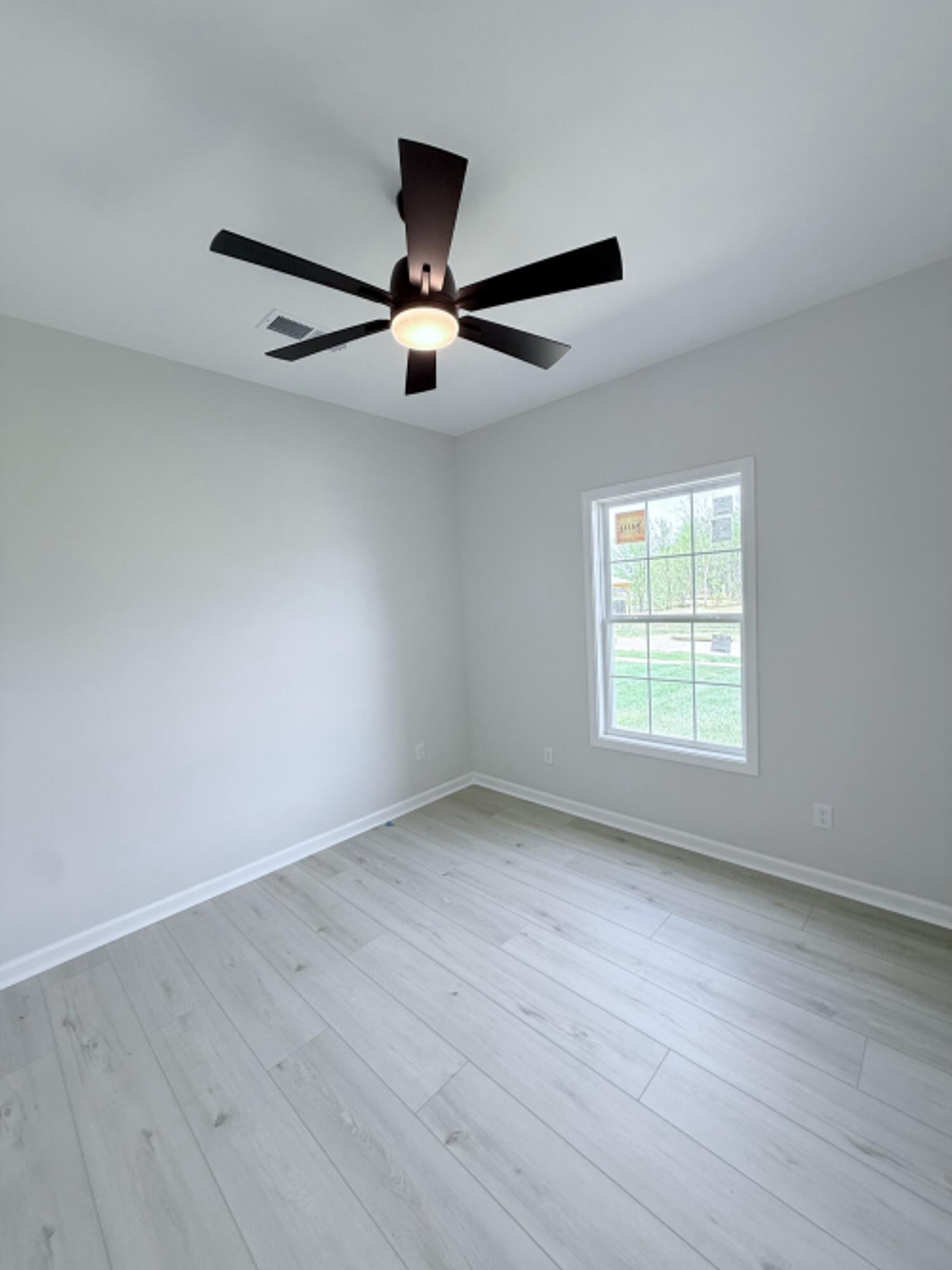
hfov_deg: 85.7
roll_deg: +3.1
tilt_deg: -3.6
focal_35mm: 14
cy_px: 635
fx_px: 514
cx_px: 476
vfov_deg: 102.1
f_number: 2.2
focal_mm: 2.22
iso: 64
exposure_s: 1/99
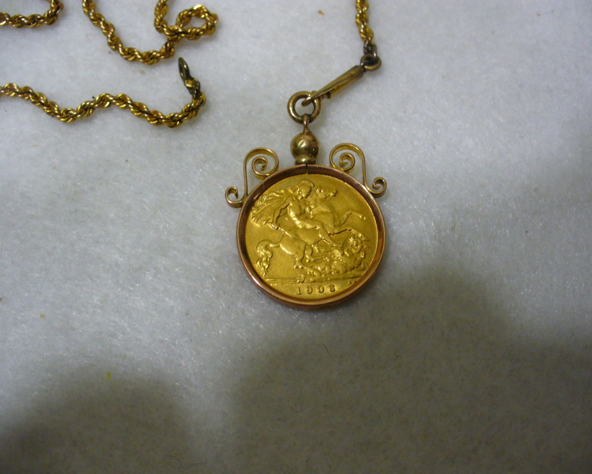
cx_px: 313
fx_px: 683
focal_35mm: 39
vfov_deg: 38.2
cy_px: 239
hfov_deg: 46.8
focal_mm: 6.1
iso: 160
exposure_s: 1/30
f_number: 2.8
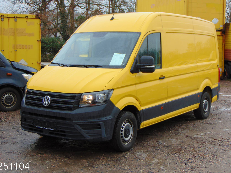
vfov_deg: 26.1
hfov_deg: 34.4
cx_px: 121
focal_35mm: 56
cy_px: 77
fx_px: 374
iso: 80
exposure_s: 1/50
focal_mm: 9
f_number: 3.5
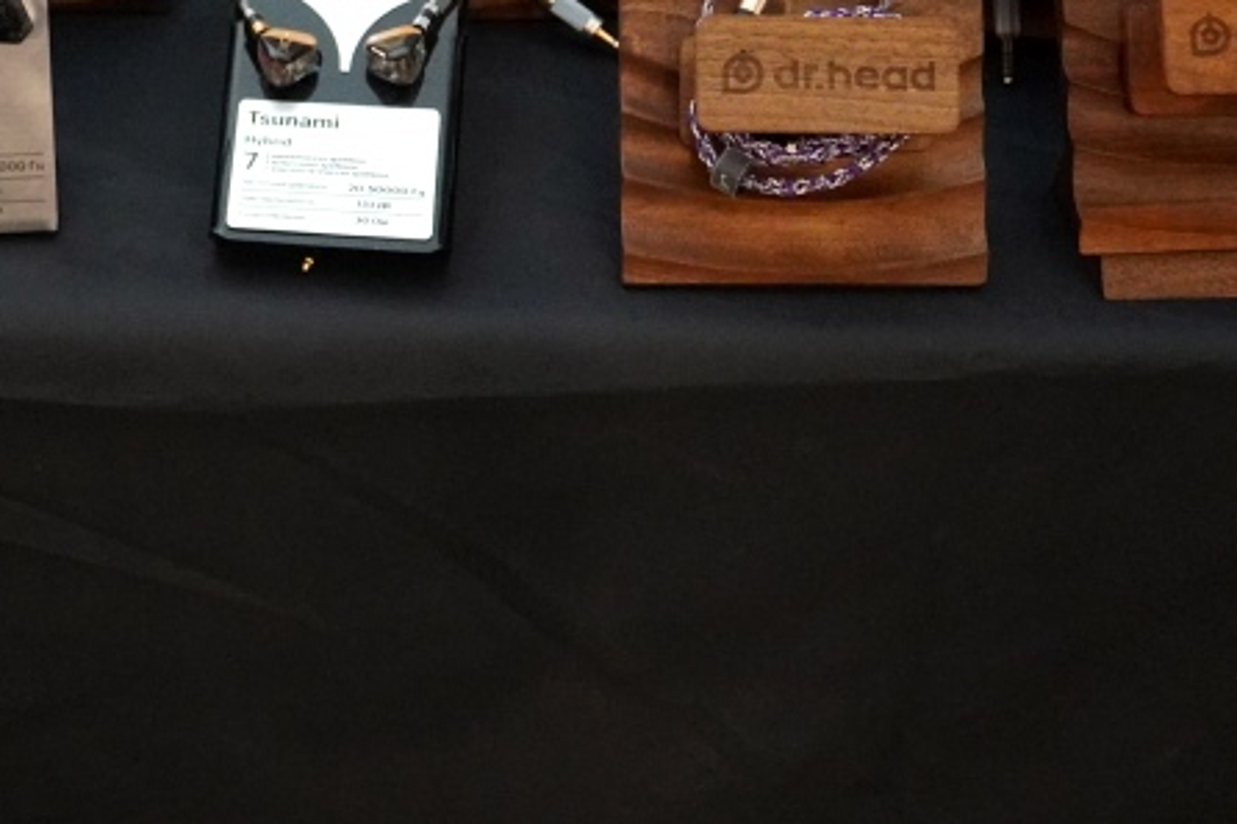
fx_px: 2061
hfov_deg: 33.4
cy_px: 94
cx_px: 663
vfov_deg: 22.1
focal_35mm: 60
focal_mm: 22
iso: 6400
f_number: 4
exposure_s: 1/80
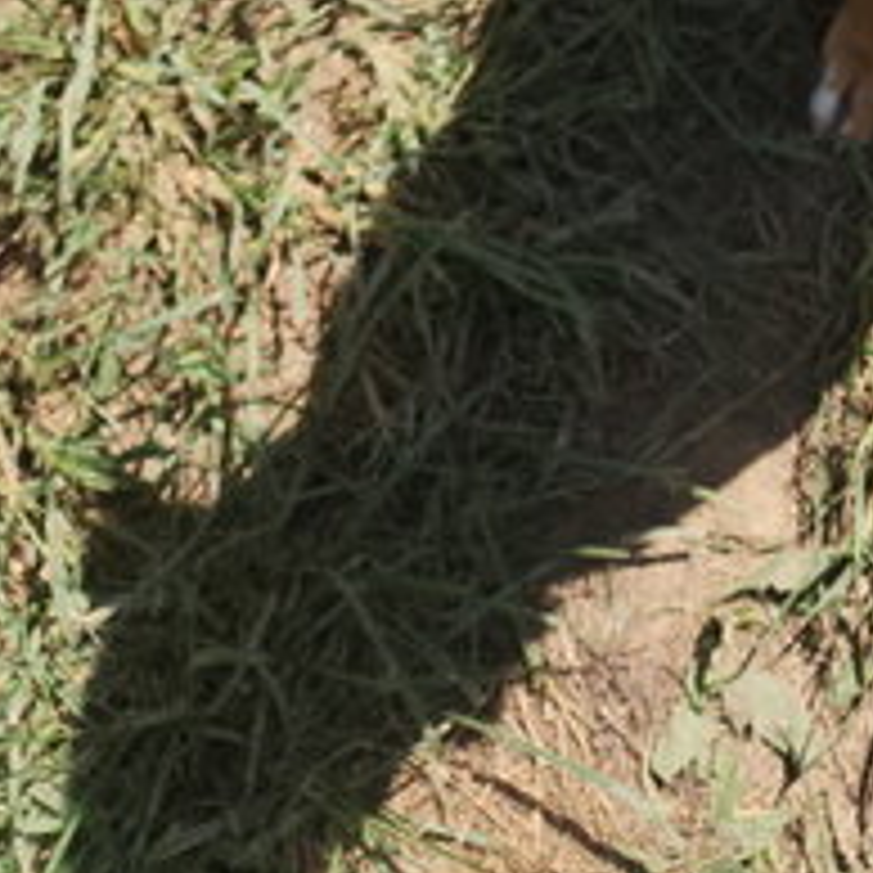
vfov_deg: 20.0
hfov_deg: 23.2
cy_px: -556
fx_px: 1997
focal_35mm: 70
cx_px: 963
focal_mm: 6.4
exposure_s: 1/803
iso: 12
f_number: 1.8
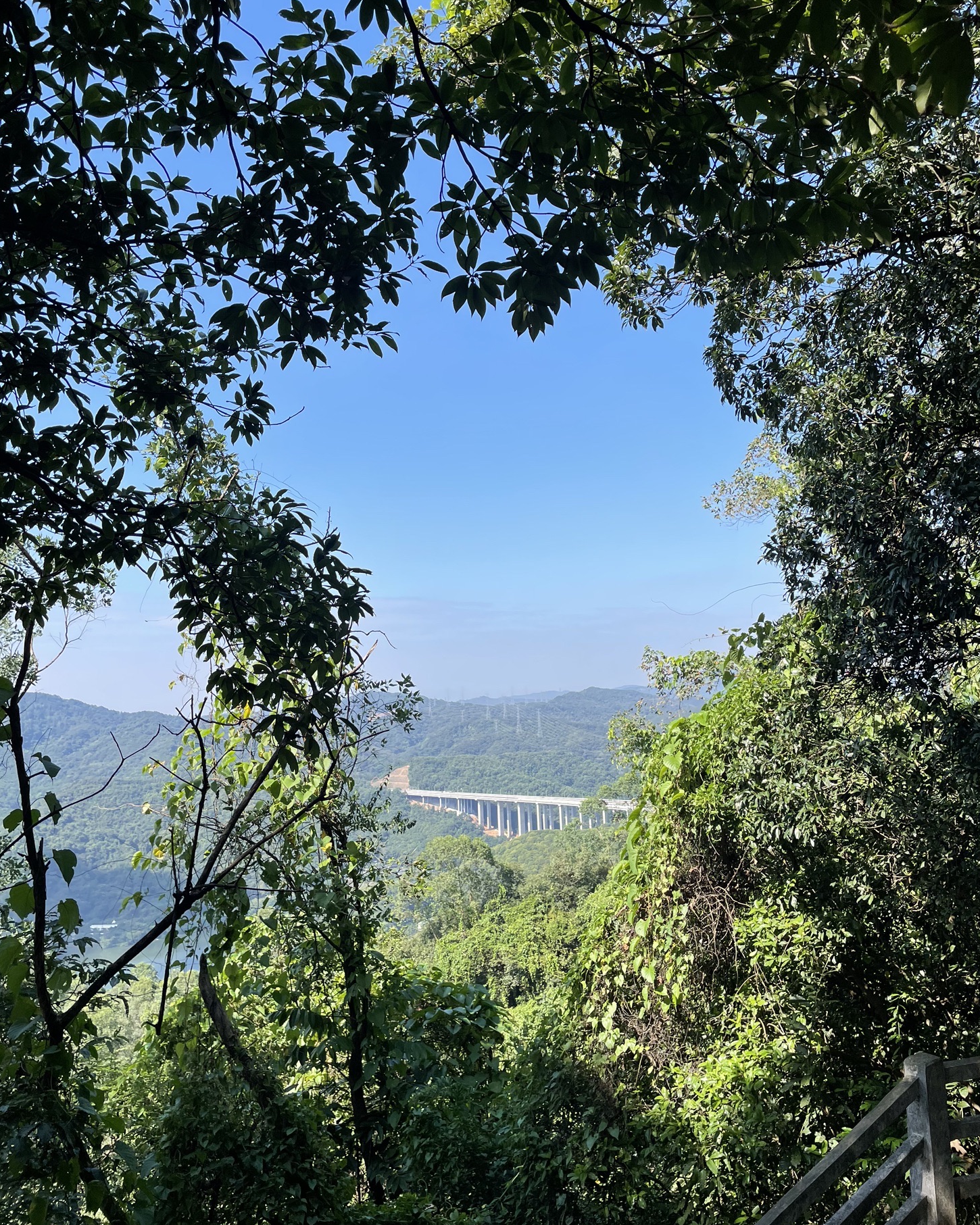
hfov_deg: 51.5
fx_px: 1015
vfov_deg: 62.1
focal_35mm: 28
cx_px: 506
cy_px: 555
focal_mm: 4.2
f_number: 1.6
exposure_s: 1/1984
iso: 32
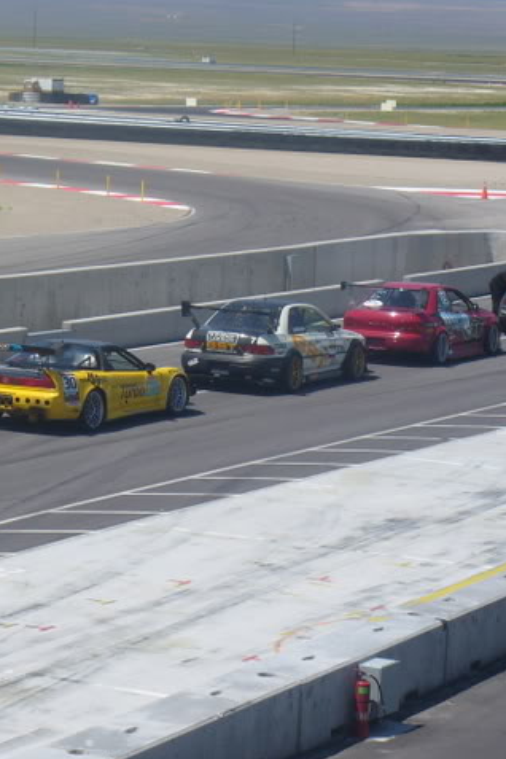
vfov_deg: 14.2
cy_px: 380
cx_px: 140
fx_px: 3057
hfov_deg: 9.4
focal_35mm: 145
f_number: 7
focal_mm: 17.2
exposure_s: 1/400
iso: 80
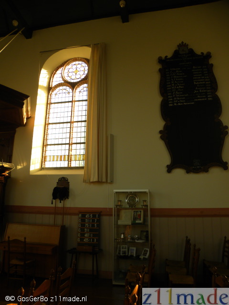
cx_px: 114
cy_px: 152
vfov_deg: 67.3
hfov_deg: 53.1
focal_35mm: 26
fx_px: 229
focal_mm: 4.6
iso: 81
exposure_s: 1/62.5
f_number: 2.8
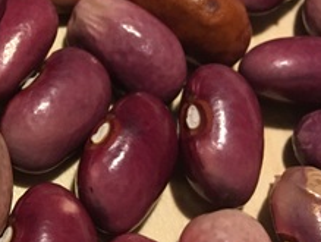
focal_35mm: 86
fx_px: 799
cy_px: 153
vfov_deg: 17.2
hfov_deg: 20.3
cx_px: -123
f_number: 2.2
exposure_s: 1/33
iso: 160
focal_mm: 4.15
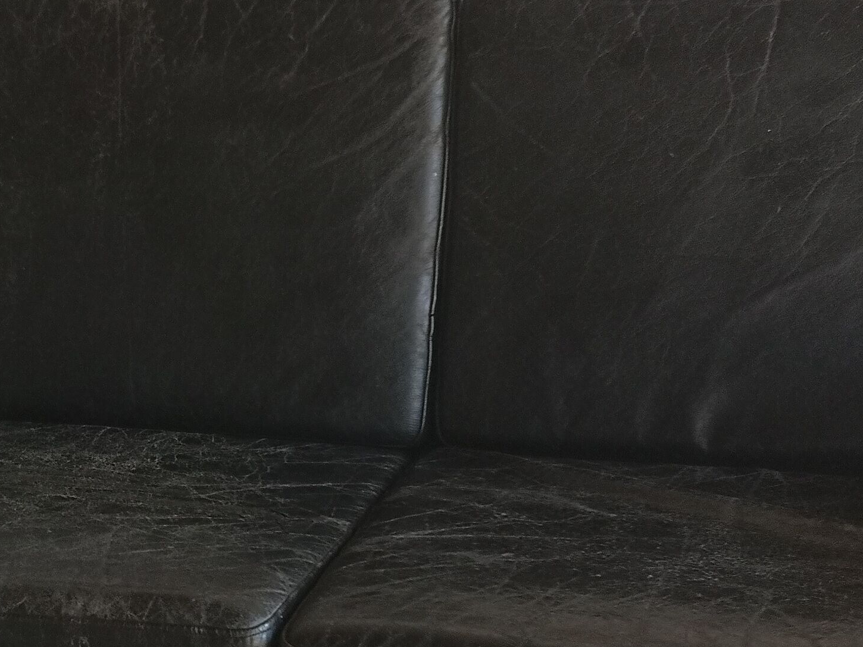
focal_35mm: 104
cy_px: 386
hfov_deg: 18.6
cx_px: 98
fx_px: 2592
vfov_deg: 14.2
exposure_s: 1/90
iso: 80
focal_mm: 3.95
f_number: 1.8
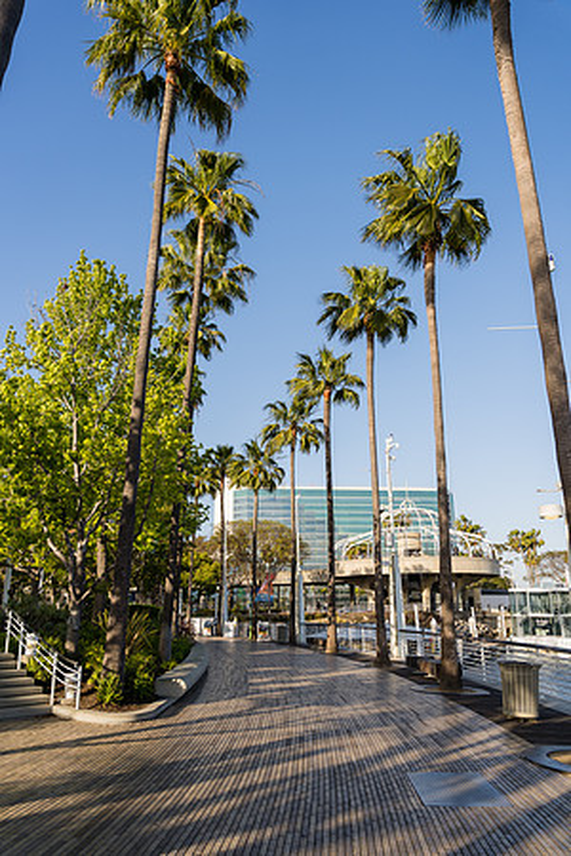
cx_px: 286
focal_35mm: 27
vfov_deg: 67.0
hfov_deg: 47.6
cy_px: 428
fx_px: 647
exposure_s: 1/1250
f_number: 3.2
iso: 100
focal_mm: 27.2
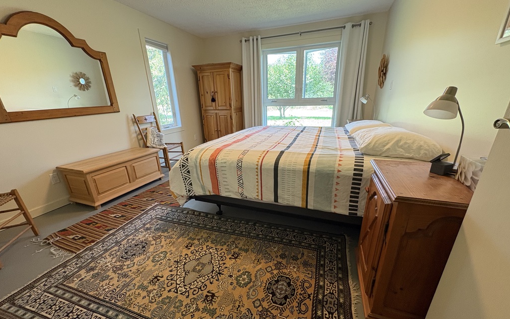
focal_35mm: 15
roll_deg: +1.8
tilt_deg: -20.0
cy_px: 177
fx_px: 208
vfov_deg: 74.5
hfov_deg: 101.5
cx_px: 254
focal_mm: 2.22
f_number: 2.2
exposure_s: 1/60
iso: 250
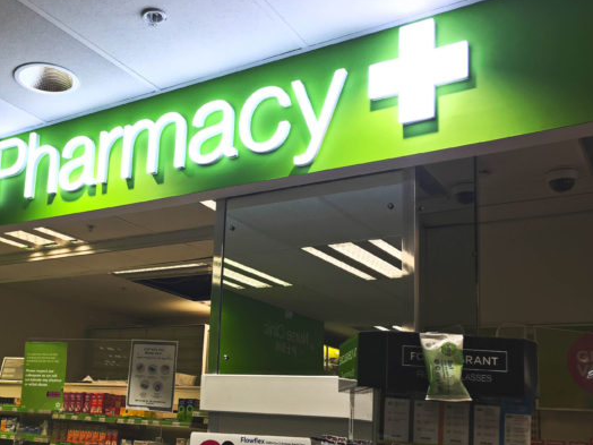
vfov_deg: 34.8
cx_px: 162
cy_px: 302
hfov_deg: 44.5
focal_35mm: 41
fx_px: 702
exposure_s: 1/120
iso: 20
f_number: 1.8
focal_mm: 3.99
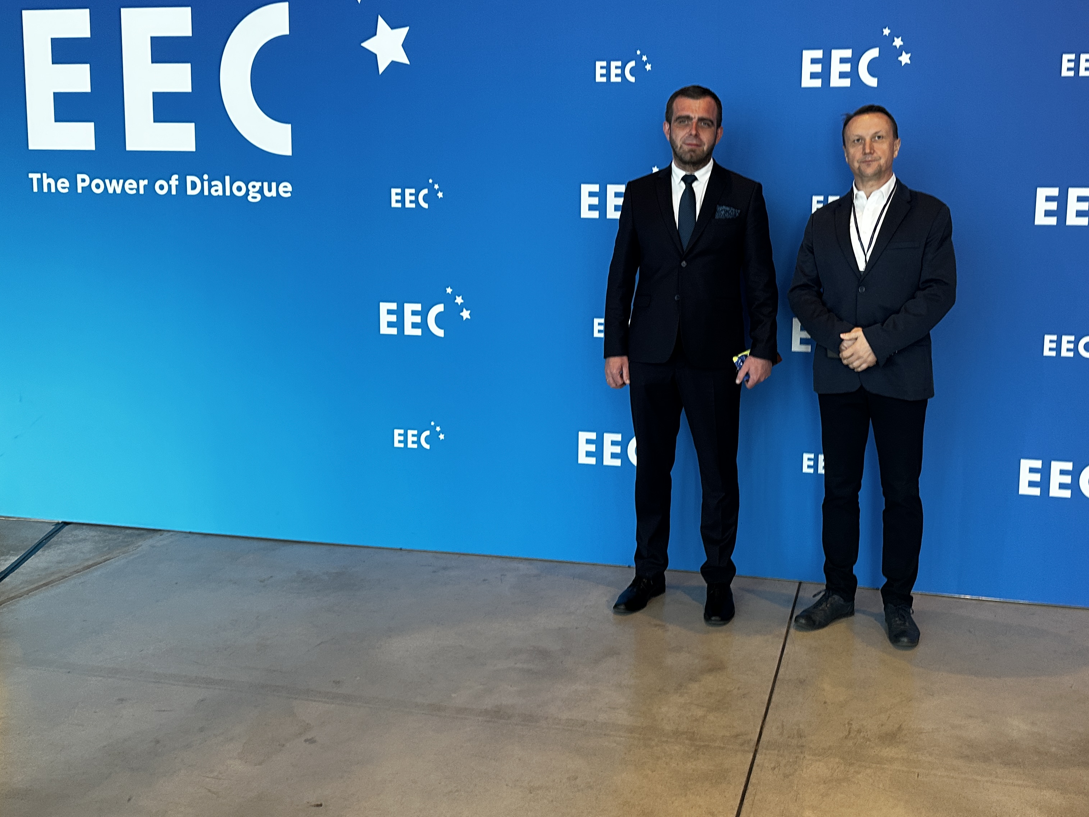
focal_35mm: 32
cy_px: 336
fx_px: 1007
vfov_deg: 44.0
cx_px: 691
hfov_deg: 56.0
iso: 320
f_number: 1.78
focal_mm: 6.86
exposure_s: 1/50
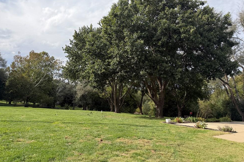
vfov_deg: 49.4
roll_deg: -0.5
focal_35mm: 26
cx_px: 124
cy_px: 69
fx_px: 176
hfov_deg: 69.4
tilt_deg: +10.1
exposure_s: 1/3425
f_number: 1.78
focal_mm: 6.76
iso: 100
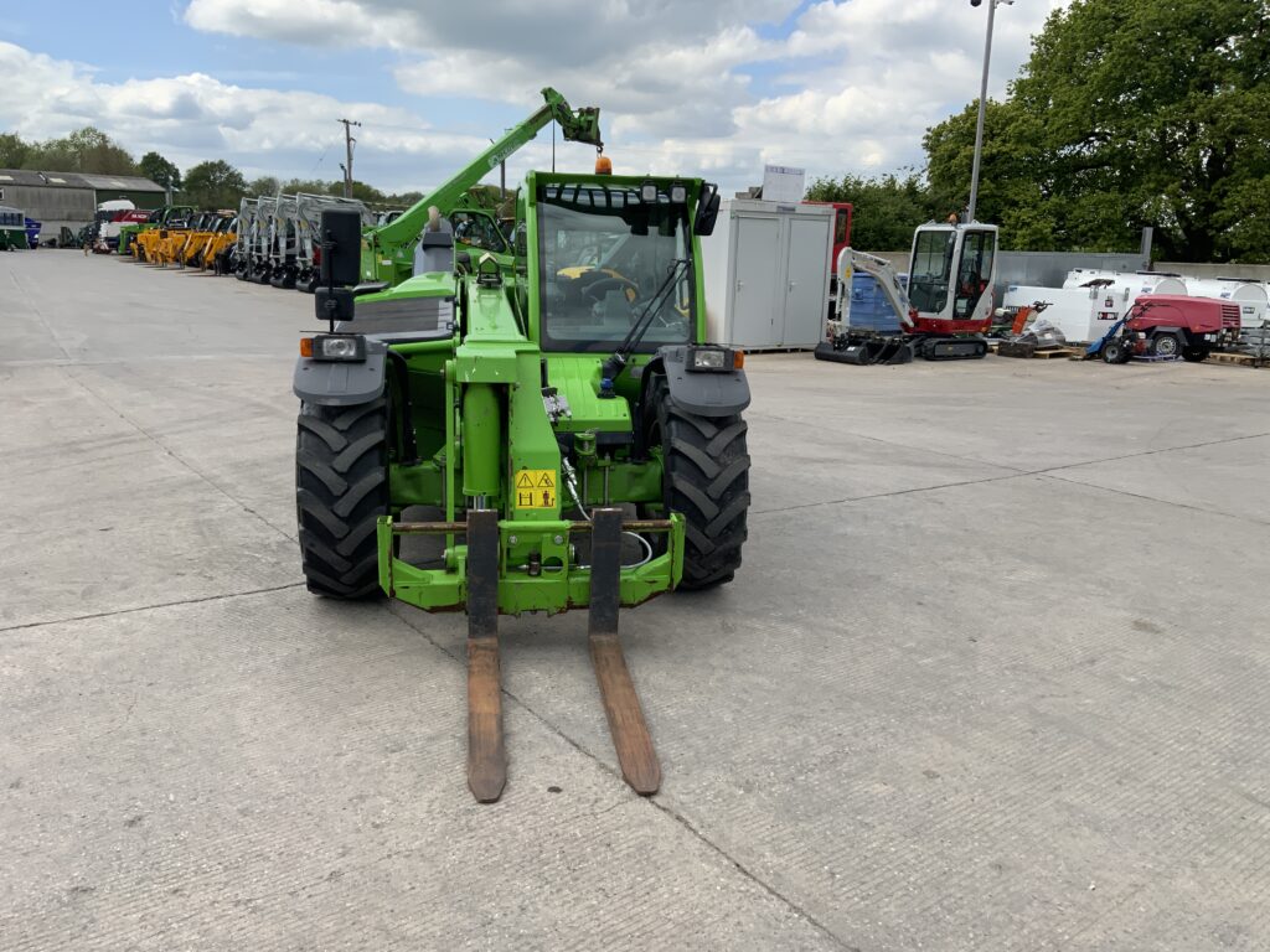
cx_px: 635
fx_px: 1064
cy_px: 476
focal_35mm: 29
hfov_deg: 61.7
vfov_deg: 48.2
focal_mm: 3
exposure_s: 1/1412
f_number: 1.8
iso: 16
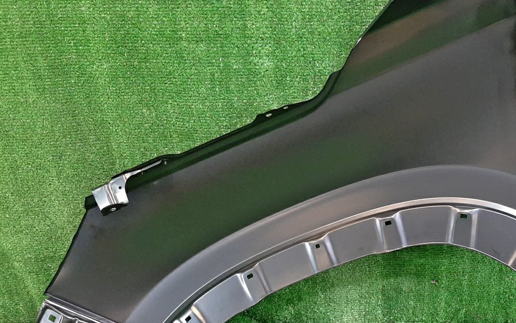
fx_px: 633
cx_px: 386
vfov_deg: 28.4
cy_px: 217
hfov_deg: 43.0
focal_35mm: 45
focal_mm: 3.93
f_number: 1.7
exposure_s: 1/50
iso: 210
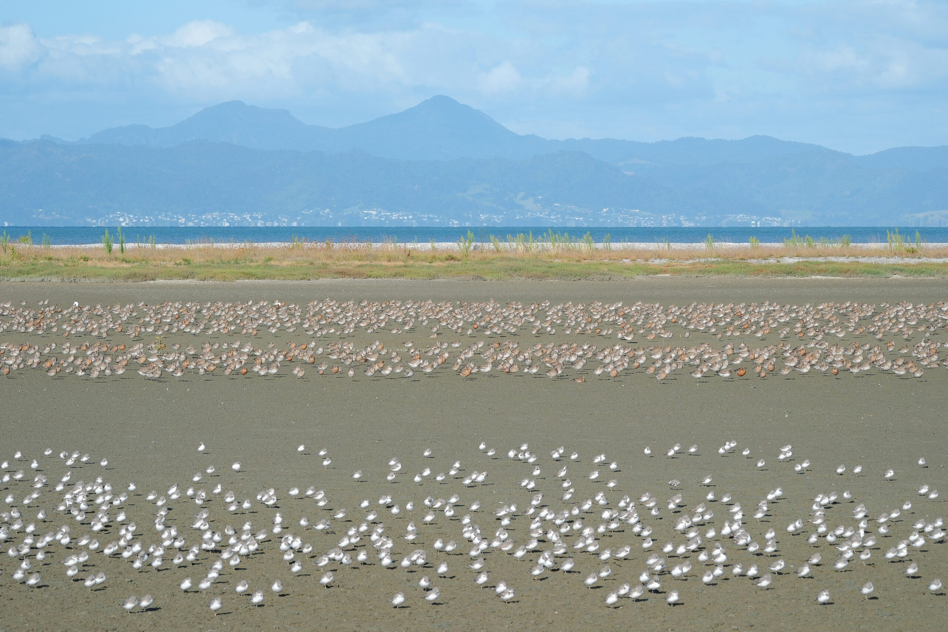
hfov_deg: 11.1
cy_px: 316
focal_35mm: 186
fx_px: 4898
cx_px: 474
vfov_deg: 7.4
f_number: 11
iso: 800
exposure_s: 1/640
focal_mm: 123.8
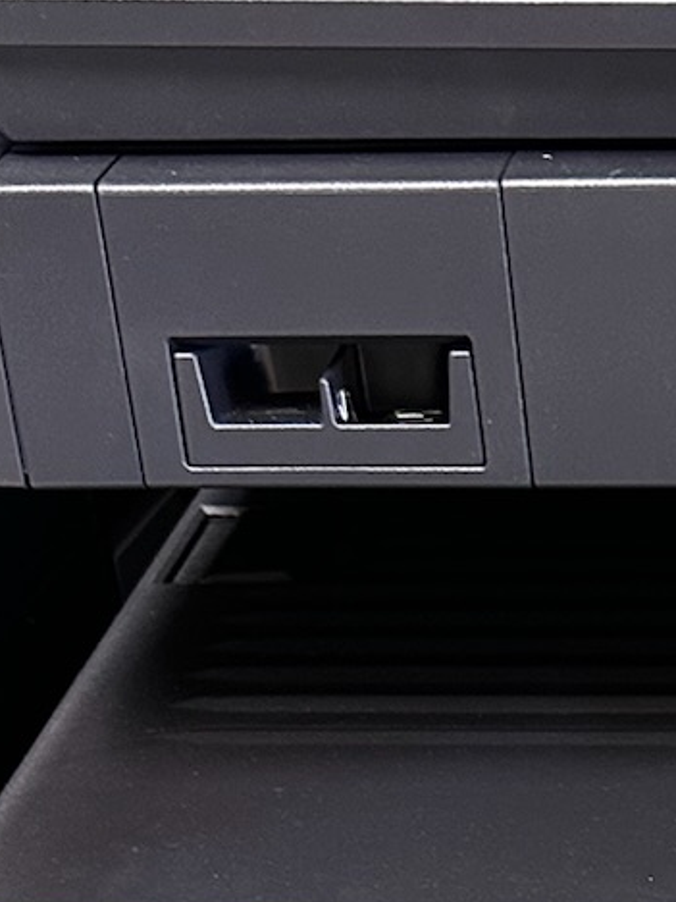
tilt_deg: -37.1
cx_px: 1052
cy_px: 1259
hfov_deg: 13.2
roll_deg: +0.8
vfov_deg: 17.3
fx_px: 2734
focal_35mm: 105
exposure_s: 1/50
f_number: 1.78
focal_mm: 6.86
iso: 250
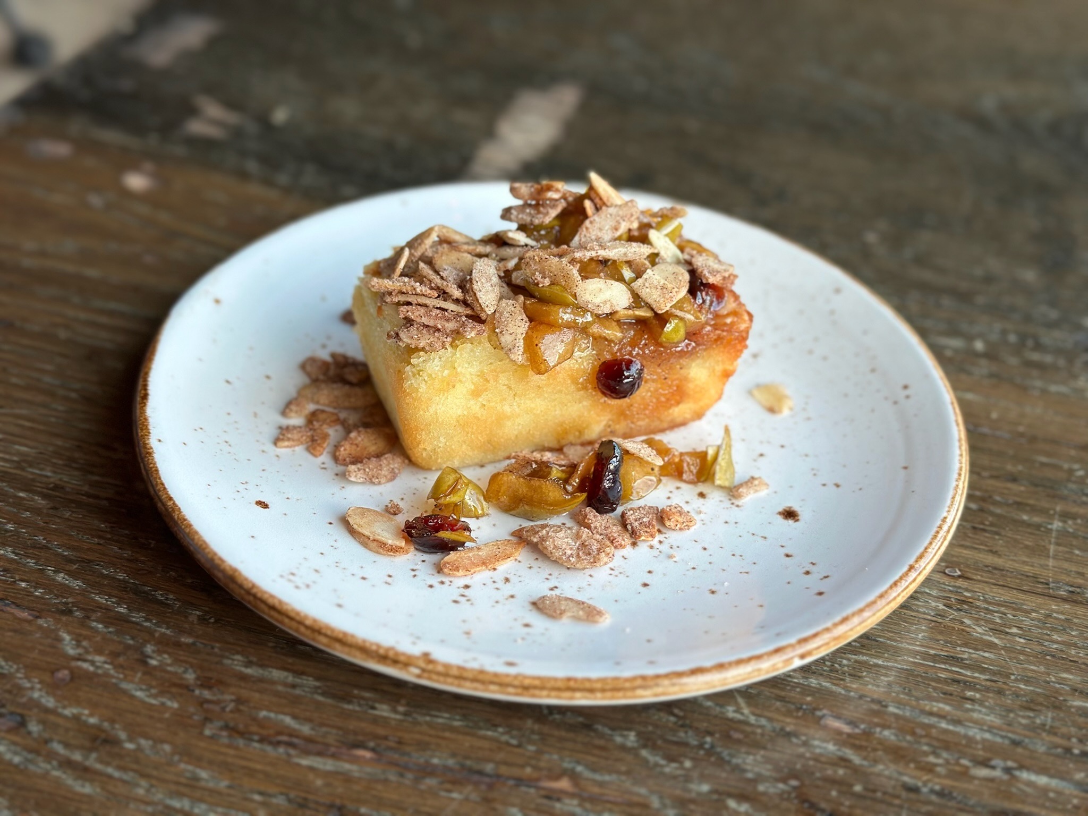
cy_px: 408
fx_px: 1509
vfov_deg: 30.3
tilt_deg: -36.2
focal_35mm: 48
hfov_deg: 39.7
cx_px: 544
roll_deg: -4.1
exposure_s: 1/231
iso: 80
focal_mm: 6.86
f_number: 1.78
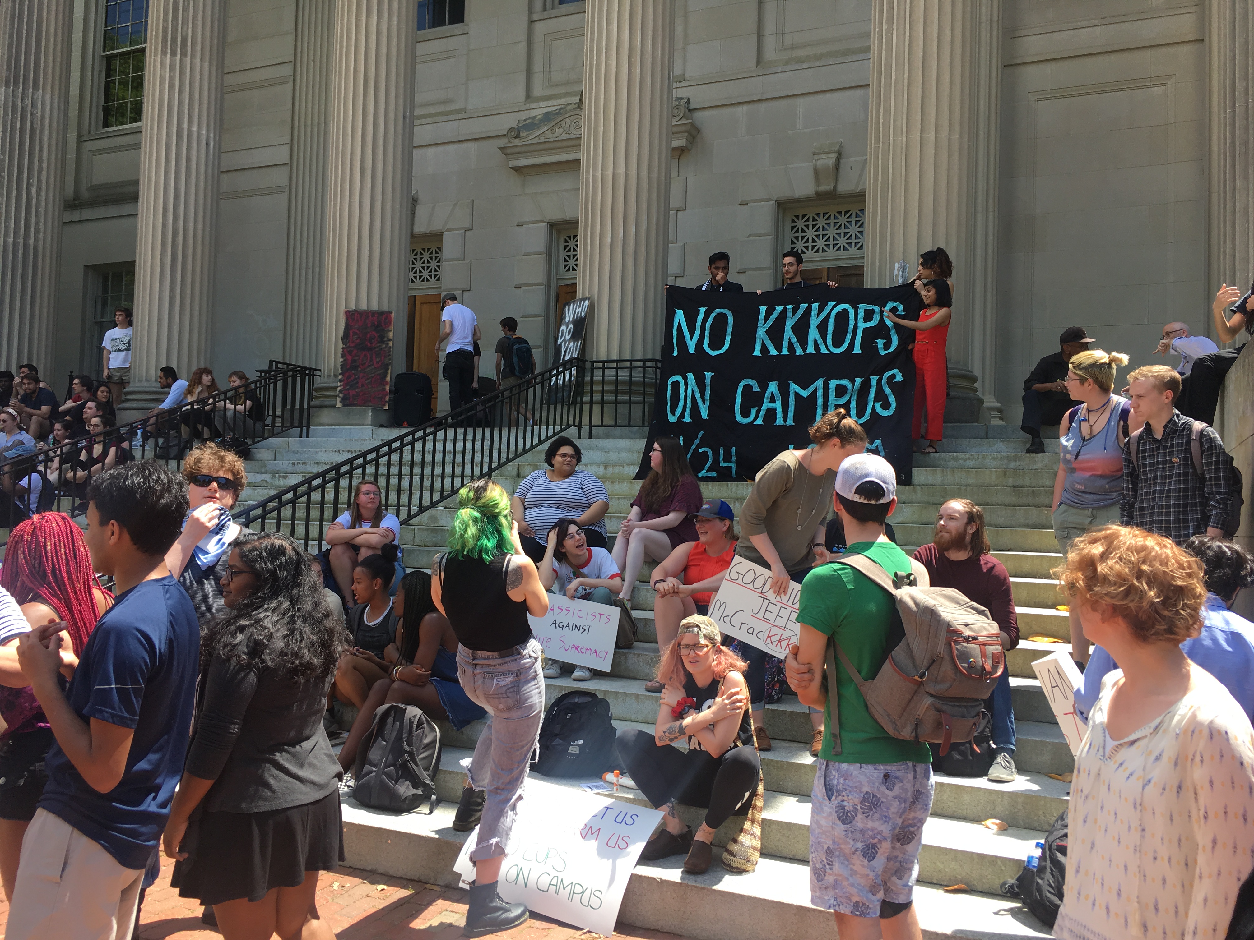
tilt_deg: +3.0
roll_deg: -3.3
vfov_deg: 48.2
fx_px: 1051
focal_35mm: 29
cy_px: 470
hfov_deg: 61.7
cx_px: 627
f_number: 2.2
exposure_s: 1/513
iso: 25
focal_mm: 4.15
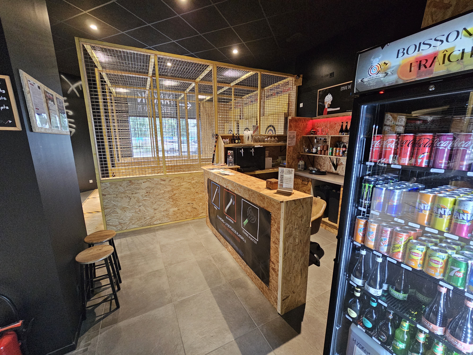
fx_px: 178
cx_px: 236
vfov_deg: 89.9
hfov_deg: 106.2
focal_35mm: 13
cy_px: 178
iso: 640
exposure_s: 1/33
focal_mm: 2.2
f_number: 2.2
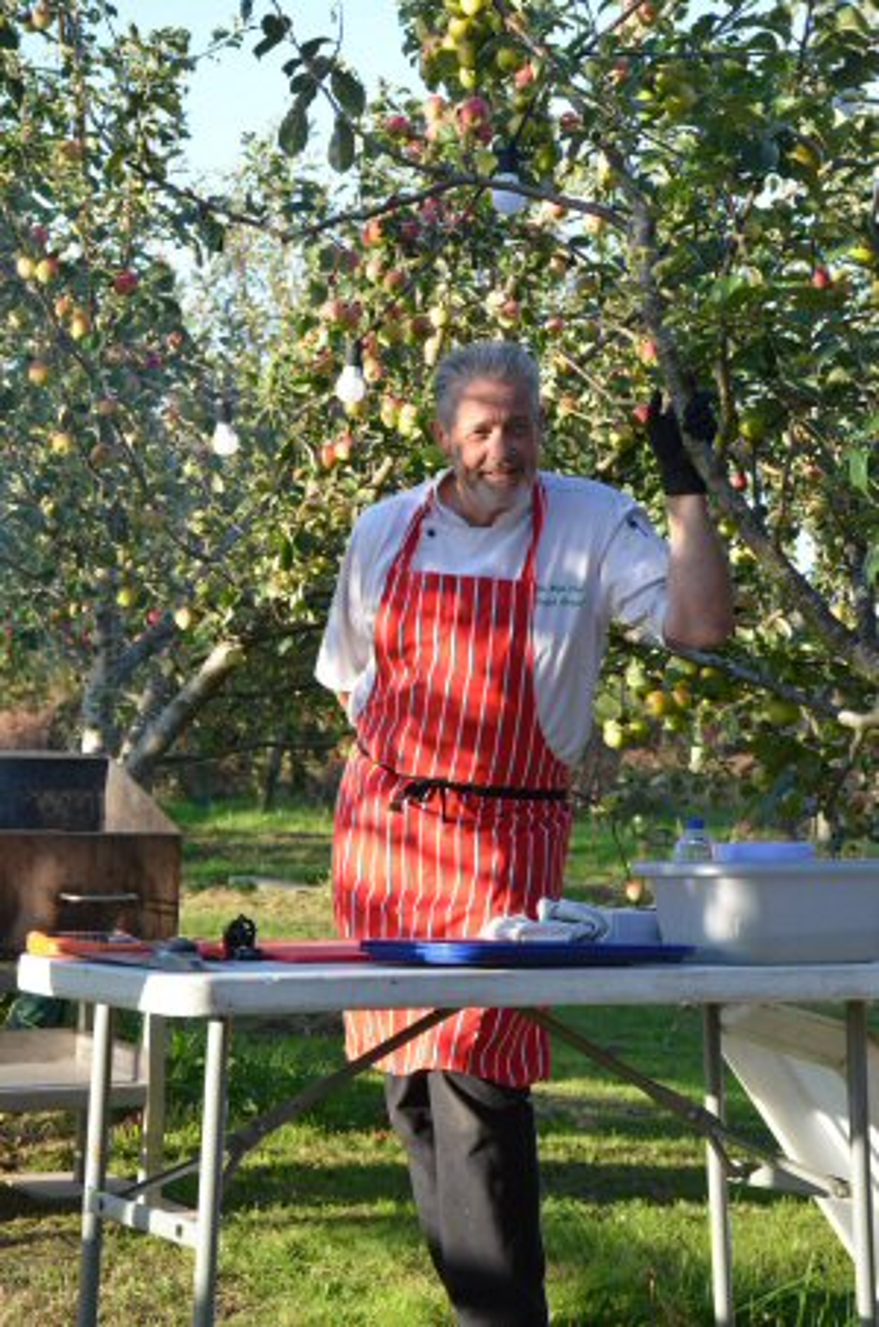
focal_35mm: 93
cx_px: 440
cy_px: 664
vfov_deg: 22.0
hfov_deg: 14.6
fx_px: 3422
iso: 500
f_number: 9
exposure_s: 1/250
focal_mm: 62
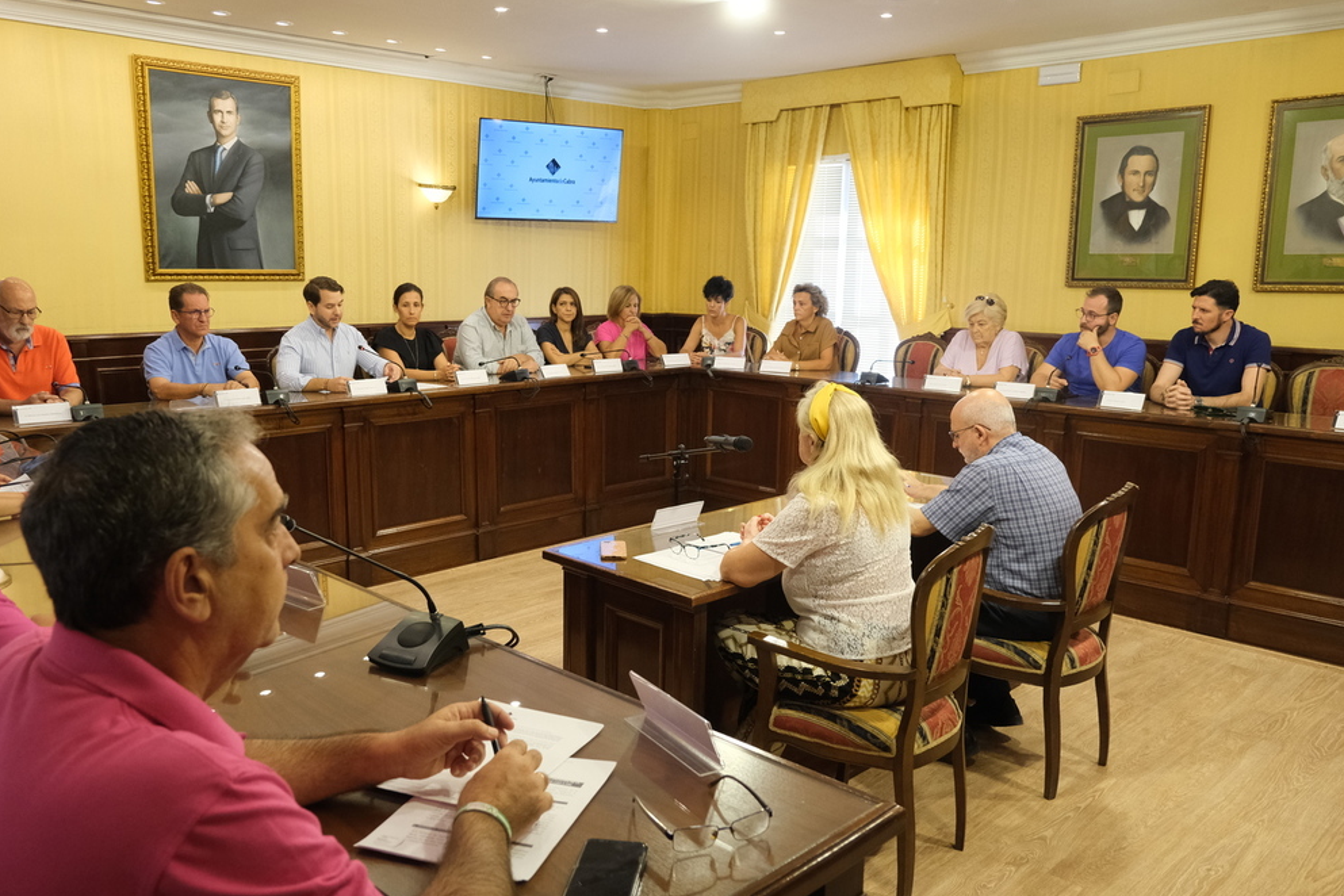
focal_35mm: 29
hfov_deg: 63.6
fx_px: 1083
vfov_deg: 44.9
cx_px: 632
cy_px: 470
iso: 1600
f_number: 4
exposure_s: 1/100
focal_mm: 16
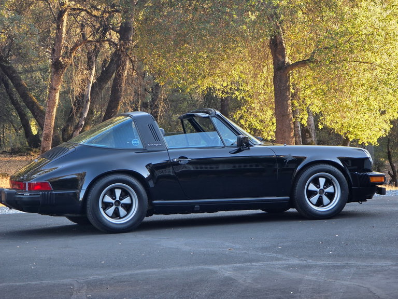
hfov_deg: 17.1
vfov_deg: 12.9
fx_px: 1322
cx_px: 199
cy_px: 150
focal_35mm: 115
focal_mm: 18.6
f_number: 3.4
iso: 160
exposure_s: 1/120
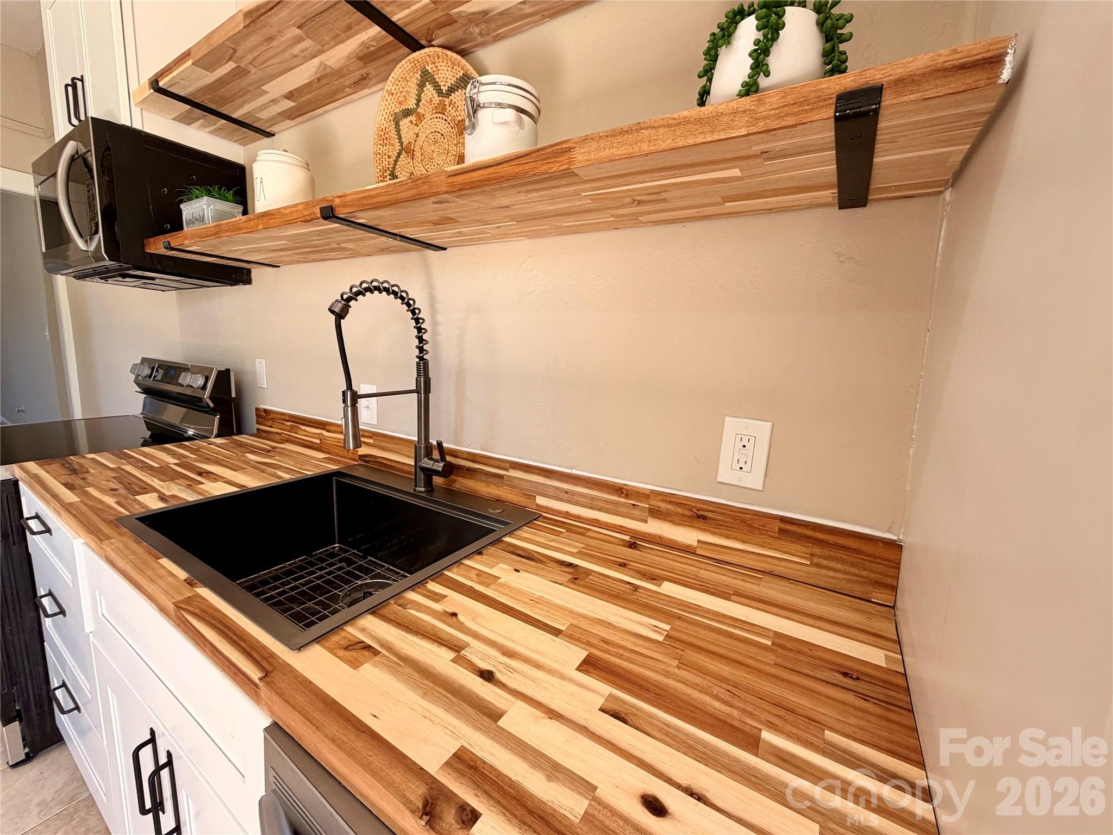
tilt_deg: -8.9
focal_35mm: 14
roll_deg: -2.1
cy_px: 418
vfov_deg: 85.7
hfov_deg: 102.1
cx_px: 556
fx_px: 450
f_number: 2.2
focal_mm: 2.22
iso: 125
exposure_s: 1/121
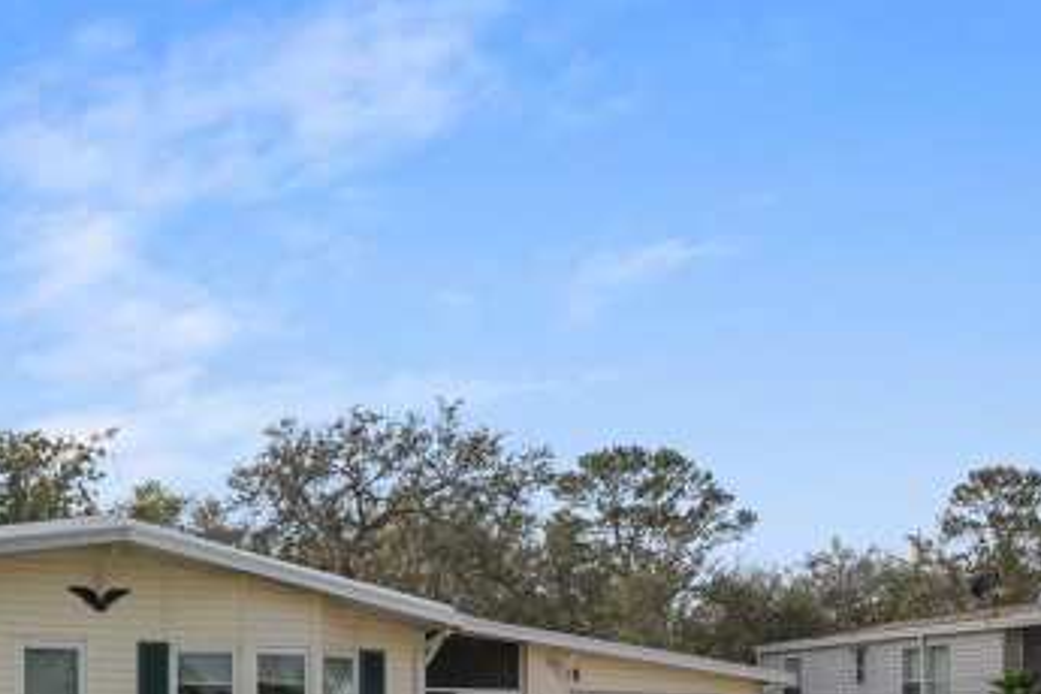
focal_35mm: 45
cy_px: 750
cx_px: 184
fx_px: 1306
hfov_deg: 41.3
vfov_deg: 27.4
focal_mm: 13
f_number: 8
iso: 320
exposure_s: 1/640
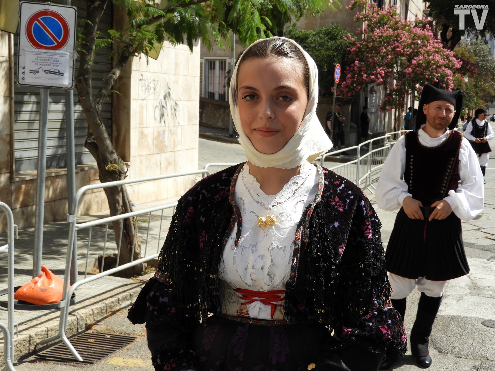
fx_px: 715
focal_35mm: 50
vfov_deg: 29.1
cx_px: 248
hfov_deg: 38.2
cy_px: 186
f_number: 4
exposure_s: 1/640
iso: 100
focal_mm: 9
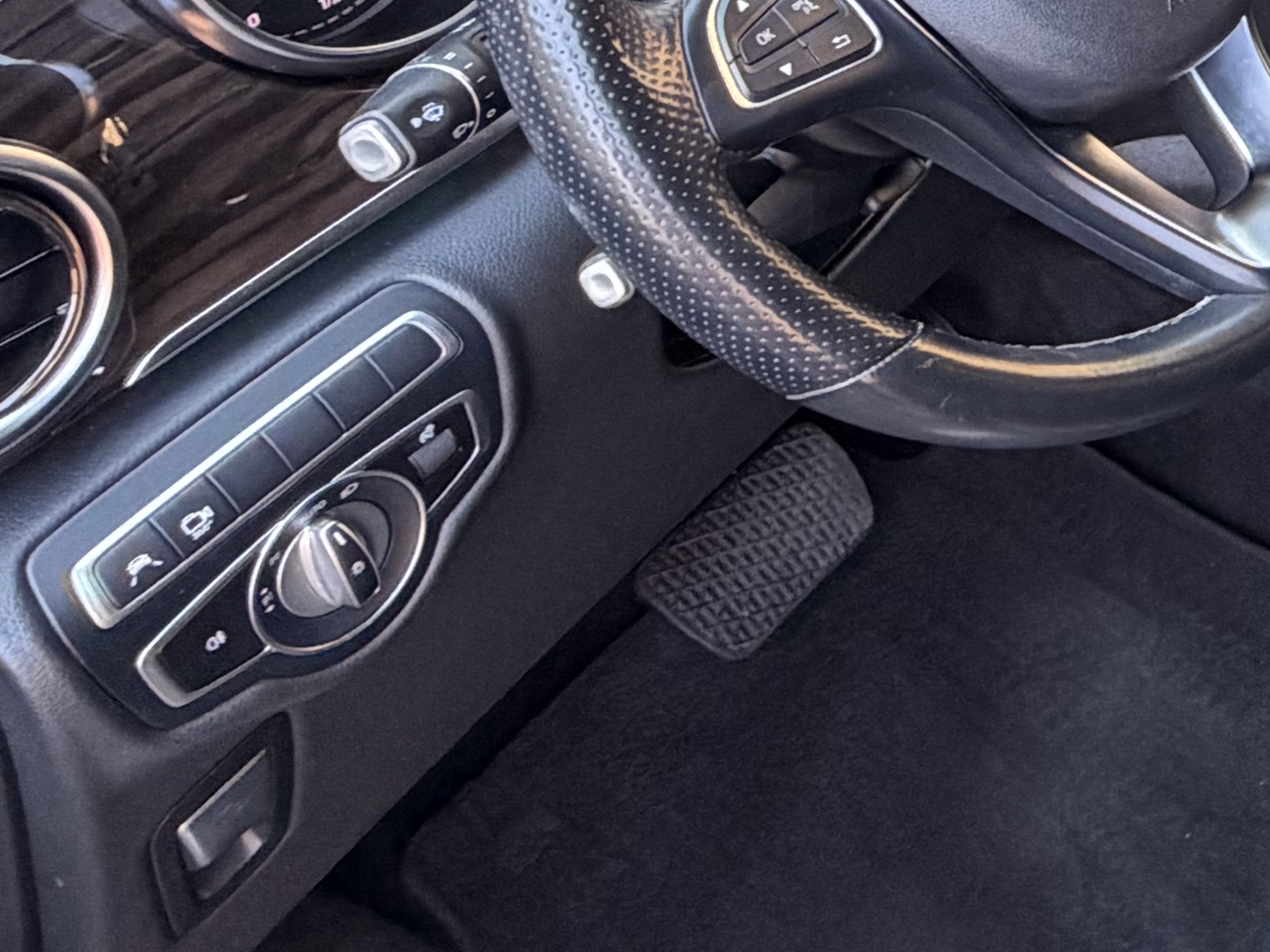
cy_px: -380
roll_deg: +0.5
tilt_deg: -26.7
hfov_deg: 27.7
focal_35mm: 54
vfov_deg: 23.1
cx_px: 1758
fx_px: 1981
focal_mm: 2.22
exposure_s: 1/121
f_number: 2.2
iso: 160
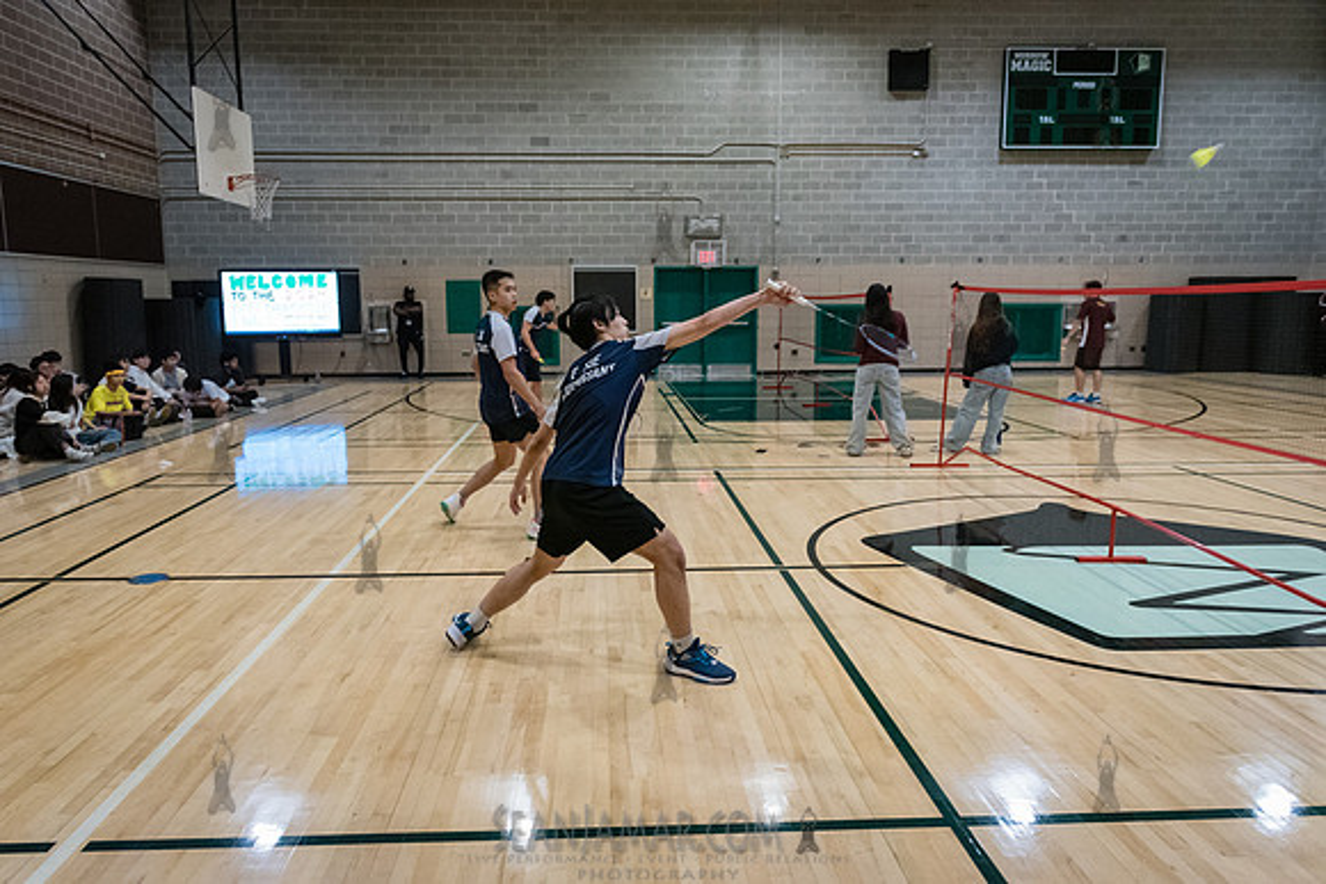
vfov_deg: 50.3
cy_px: 441
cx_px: 639
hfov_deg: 70.2
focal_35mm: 26
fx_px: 942
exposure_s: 1/400
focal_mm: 24
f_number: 3.5
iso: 8000
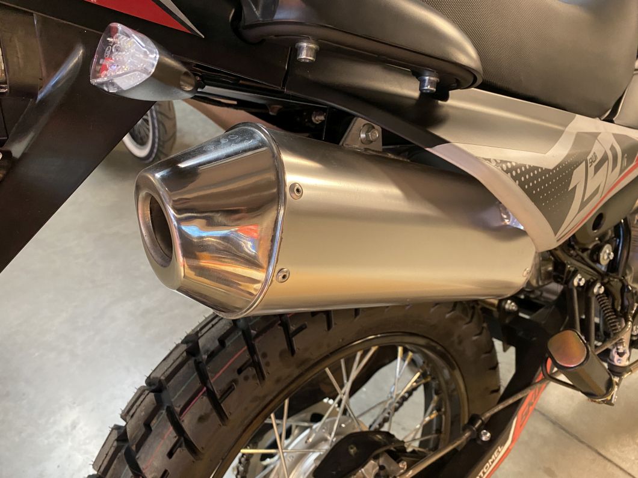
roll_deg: +0.3
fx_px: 479
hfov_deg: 67.3
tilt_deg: -33.7
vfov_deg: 53.1
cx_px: 319
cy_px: 239
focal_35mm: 26
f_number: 1.8
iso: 320
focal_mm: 4.25
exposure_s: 1/50
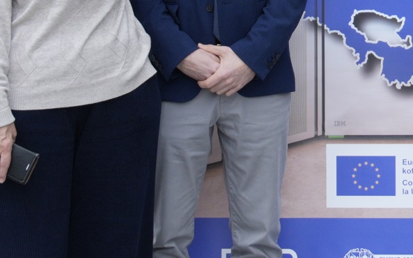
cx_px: 409
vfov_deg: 6.1
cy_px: -29
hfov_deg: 9.7
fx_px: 2426
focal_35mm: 216
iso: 125
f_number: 2.8
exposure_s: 1/400
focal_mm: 27
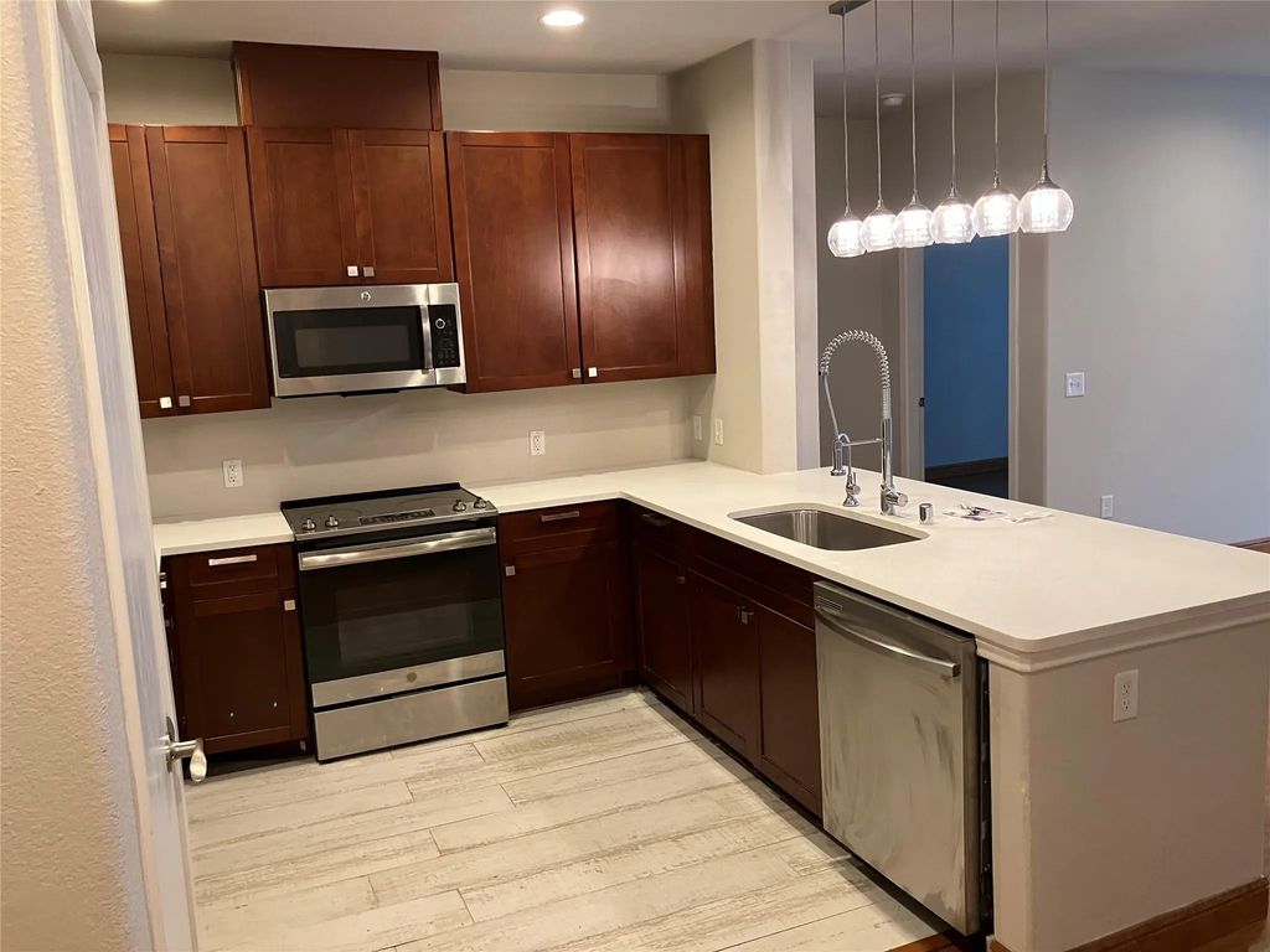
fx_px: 1027
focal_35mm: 28
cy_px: 476
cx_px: 635
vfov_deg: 49.7
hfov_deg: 63.4
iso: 125
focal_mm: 3.99
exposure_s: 1/60
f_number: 1.8
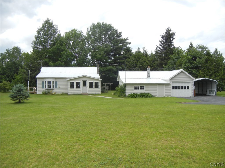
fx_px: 195
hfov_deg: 60.0
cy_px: 84
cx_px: 112
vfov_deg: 46.8
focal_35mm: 30
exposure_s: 1/260
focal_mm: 5.4
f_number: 7
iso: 160
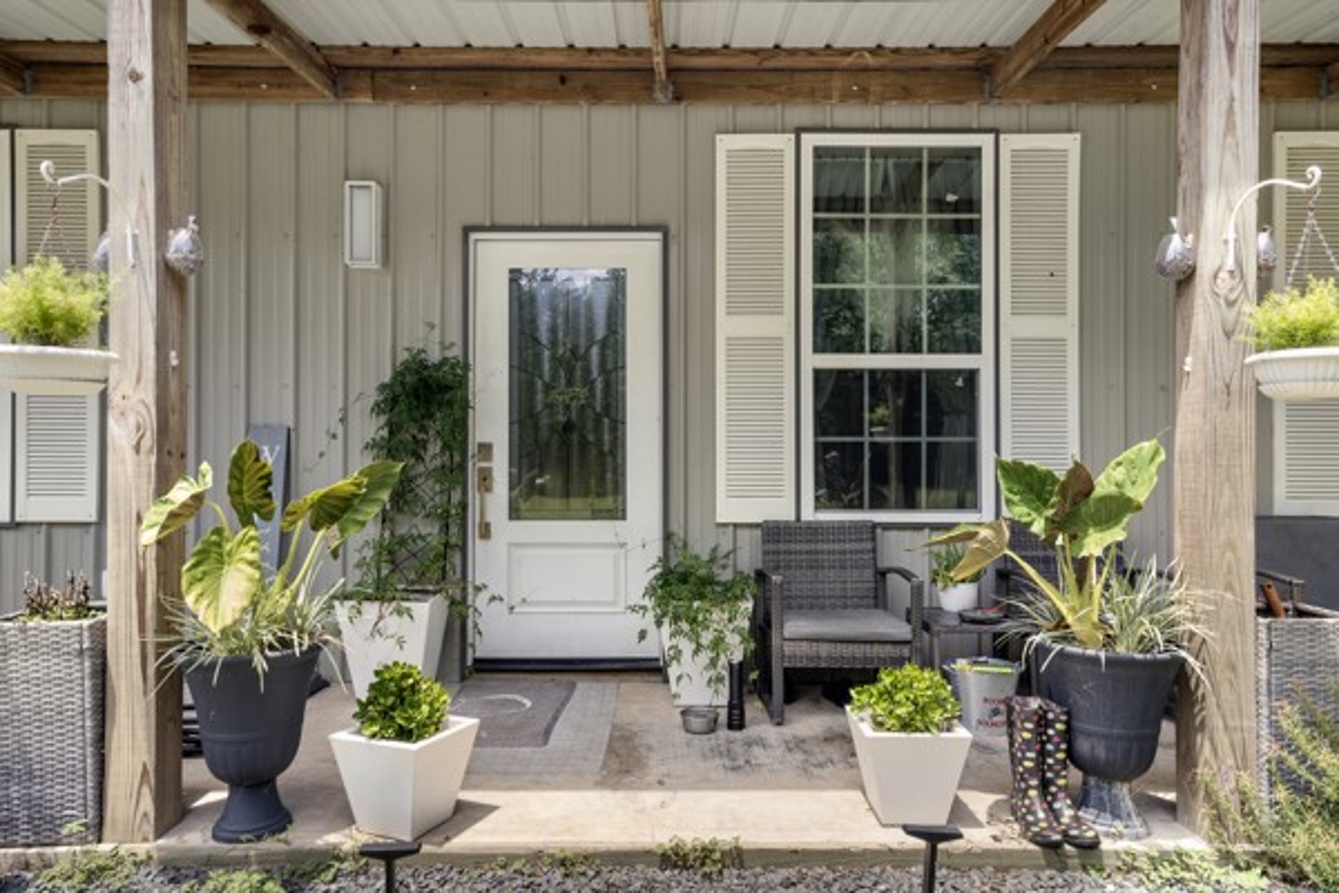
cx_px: 670
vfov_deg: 53.1
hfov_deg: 73.7
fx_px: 893
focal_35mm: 24
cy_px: 446
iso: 800
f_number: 9
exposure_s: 1/320
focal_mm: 24
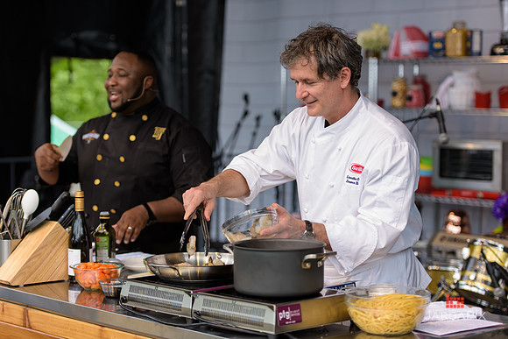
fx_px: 1214
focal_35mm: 86
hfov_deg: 23.6
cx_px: 254
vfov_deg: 15.9
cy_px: 170
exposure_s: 1/800
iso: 250
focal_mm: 86
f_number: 3.2
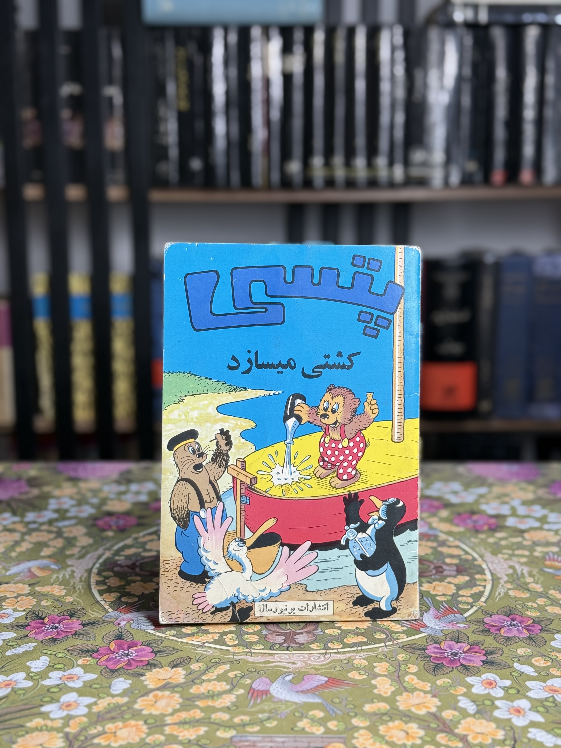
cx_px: 280
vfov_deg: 39.7
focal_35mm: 48
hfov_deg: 30.3
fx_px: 1037
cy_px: 374
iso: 64
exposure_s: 1/100
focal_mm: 6.76
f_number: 1.78
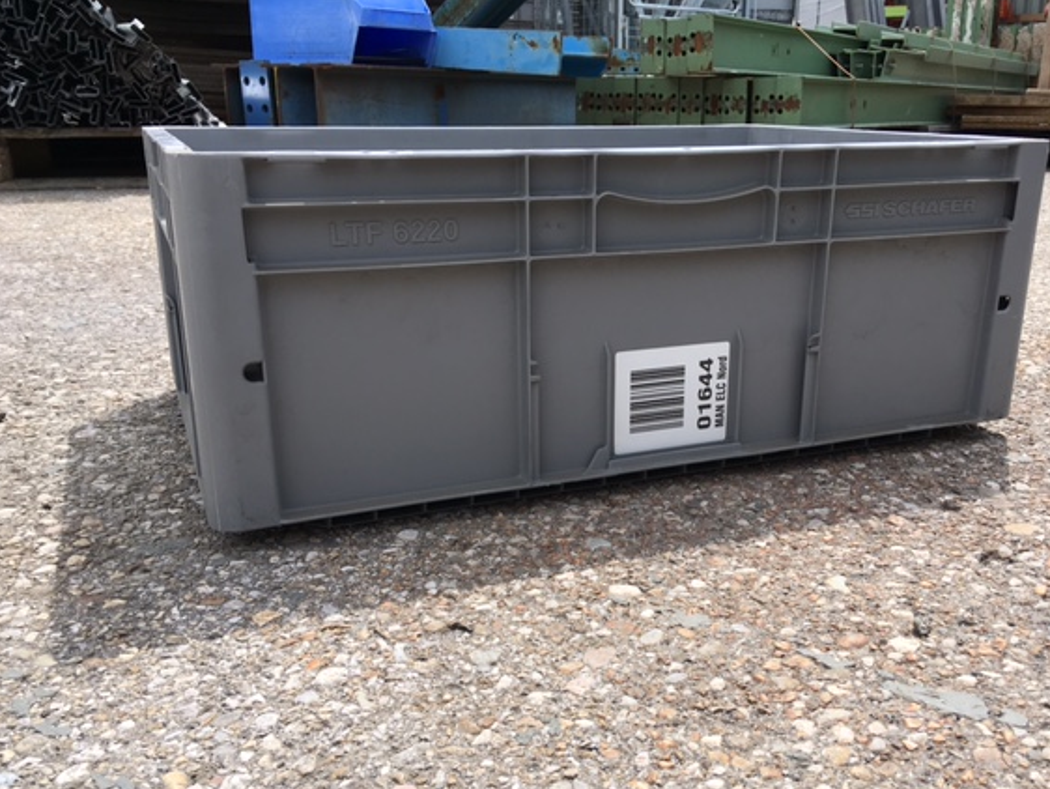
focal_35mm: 33
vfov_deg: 42.9
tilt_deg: -18.9
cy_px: 445
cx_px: 581
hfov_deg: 55.2
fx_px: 1001
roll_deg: -0.7
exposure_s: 1/999
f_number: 2.2
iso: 25
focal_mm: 4.15
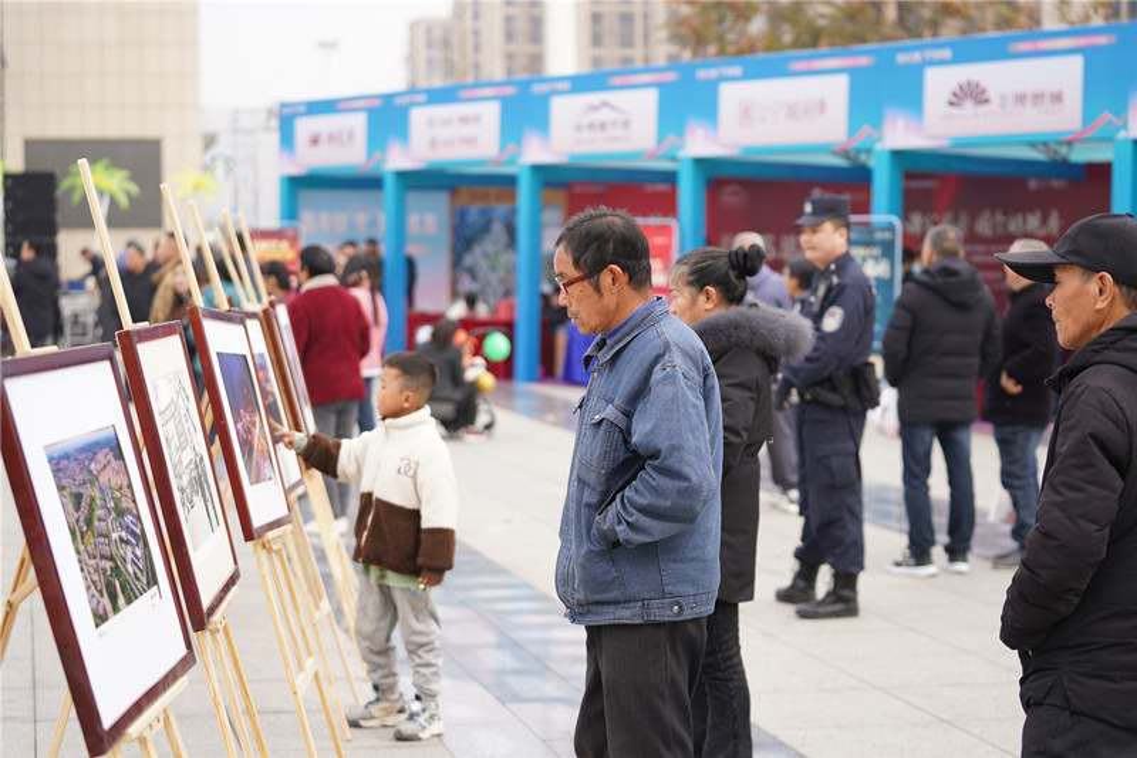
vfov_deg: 19.4
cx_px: 568
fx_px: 2210
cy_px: 379
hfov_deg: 28.8
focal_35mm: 70
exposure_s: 1/320
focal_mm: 70
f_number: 3.2
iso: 160
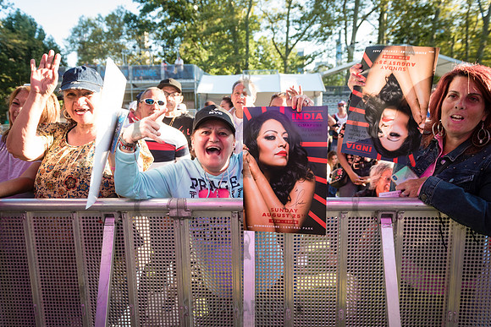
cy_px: 164
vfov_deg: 50.6
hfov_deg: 70.6
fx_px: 346
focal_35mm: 25
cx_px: 246
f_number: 4
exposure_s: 1/200
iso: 200
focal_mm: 24
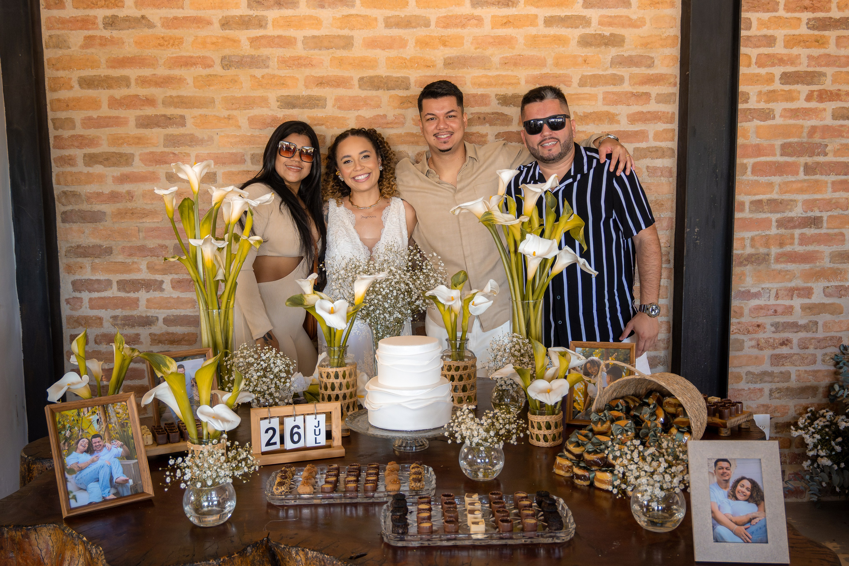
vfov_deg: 38.8
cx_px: 424
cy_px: 283
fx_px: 804
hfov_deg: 55.6
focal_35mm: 34
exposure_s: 1/160
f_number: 4
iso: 1000
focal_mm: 22.5
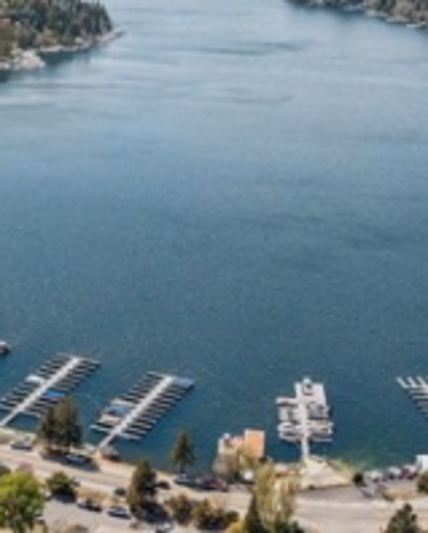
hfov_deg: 21.9
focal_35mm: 69
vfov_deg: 27.3
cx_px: 83
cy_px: 183
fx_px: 1090
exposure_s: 1/640
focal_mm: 12.3
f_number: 2.8
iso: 120
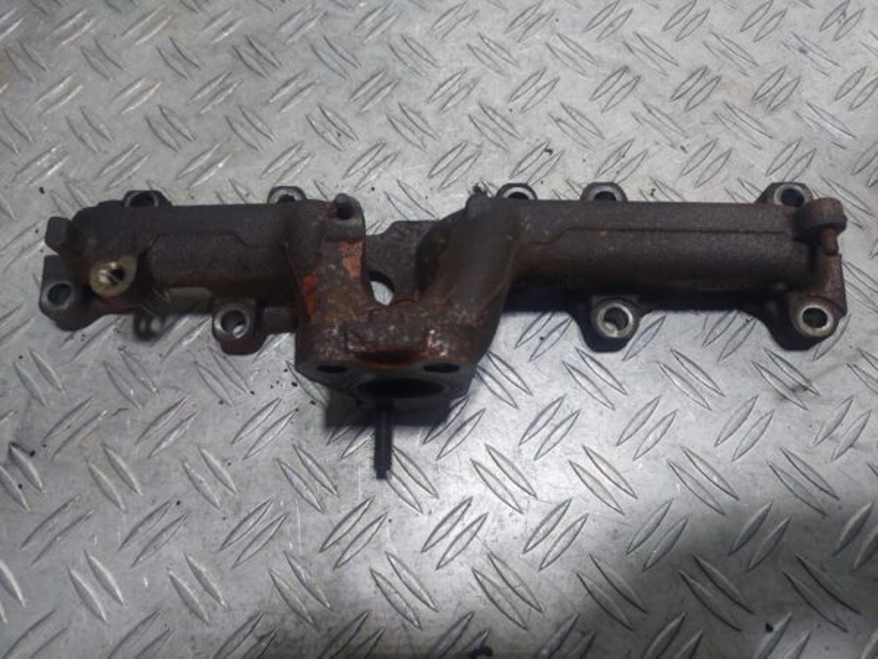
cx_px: 439
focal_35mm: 25
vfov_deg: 54.9
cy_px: 330
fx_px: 634
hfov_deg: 69.4
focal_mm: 5.23
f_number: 1.8
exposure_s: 1/100
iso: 125
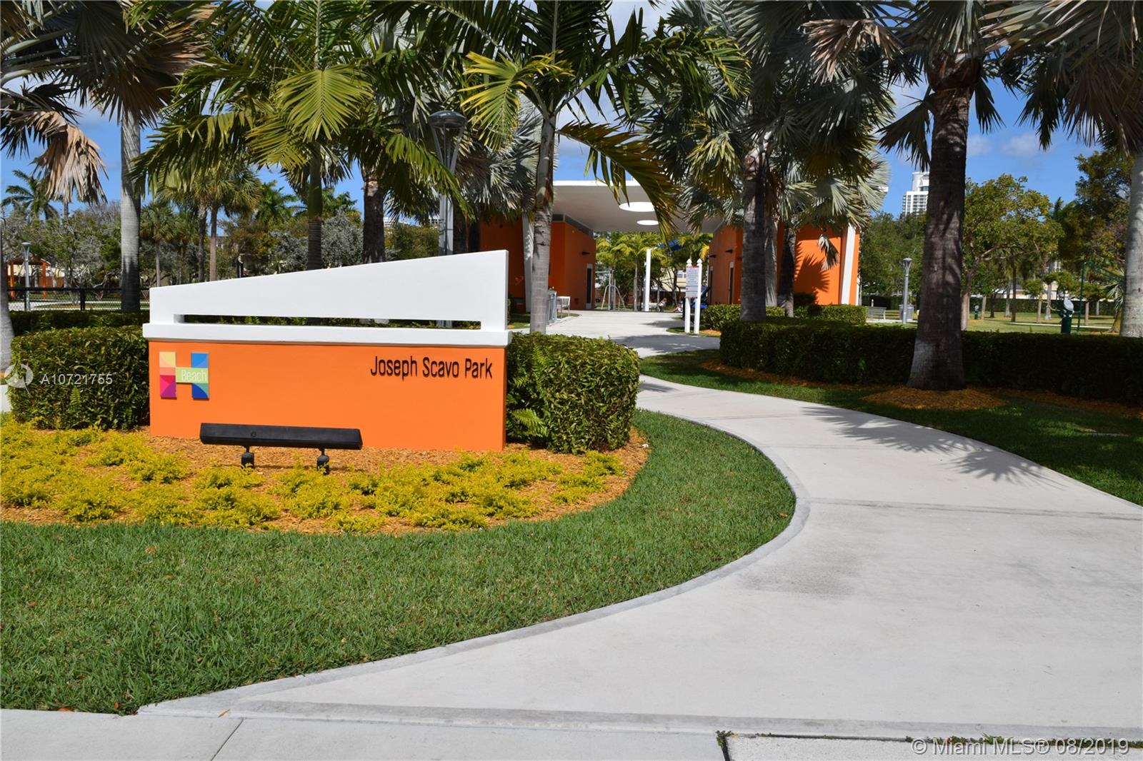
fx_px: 857
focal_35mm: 27
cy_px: 380
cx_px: 572
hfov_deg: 67.4
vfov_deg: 47.9
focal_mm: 18
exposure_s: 1/500
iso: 200
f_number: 11
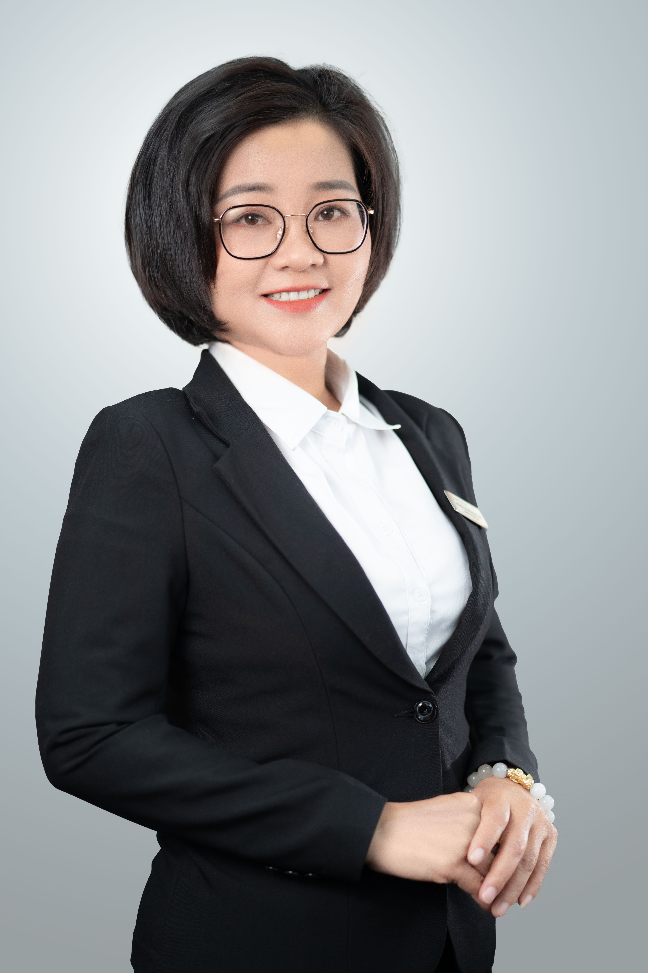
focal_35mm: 85
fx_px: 2295
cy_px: 486
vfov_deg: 23.9
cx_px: 324
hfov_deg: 16.1
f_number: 1.8
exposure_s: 1/200
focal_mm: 85
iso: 100
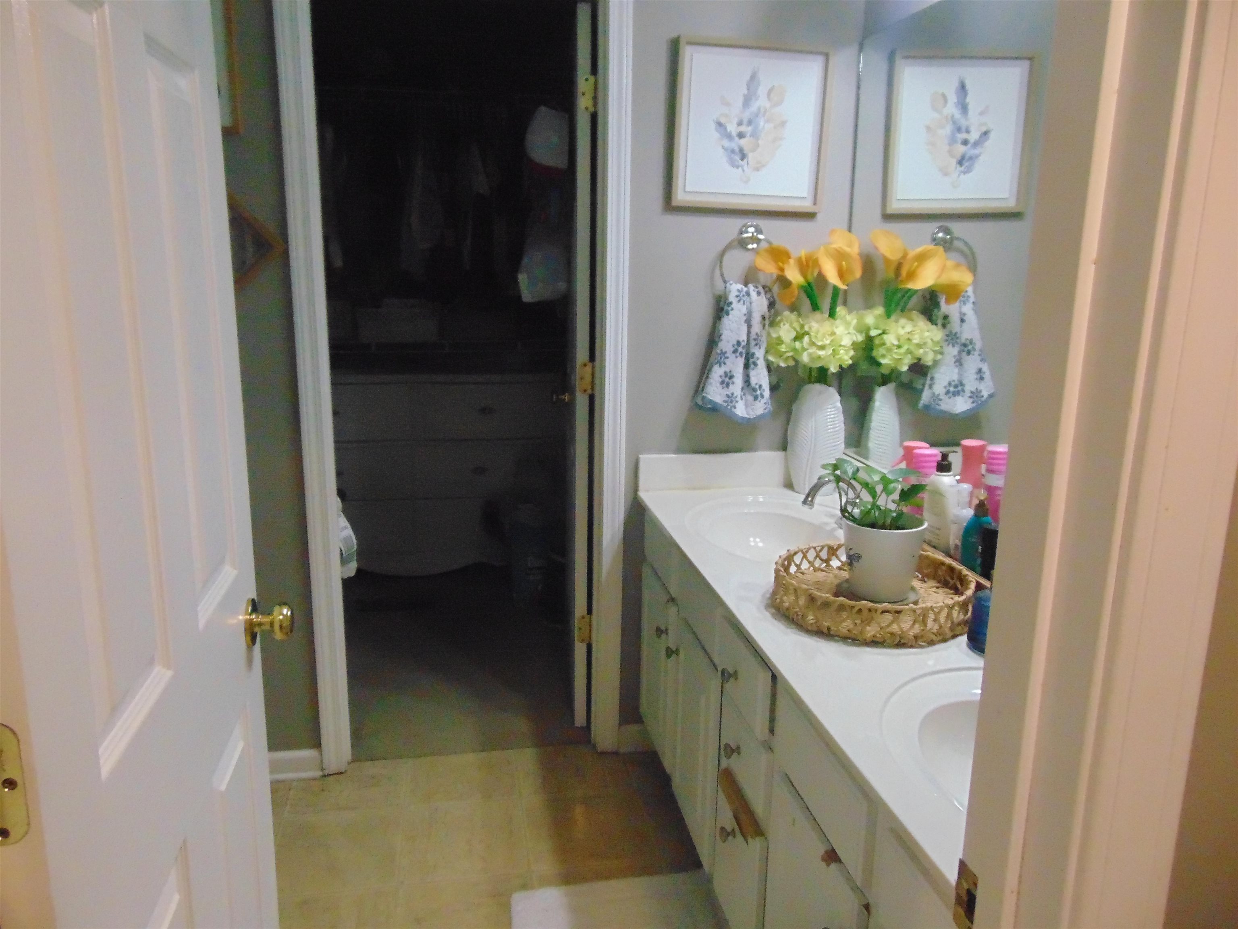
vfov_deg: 54.9
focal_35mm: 25
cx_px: 619
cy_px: 464
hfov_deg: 69.4
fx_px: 894
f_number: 3
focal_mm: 4.5
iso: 800
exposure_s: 1/80
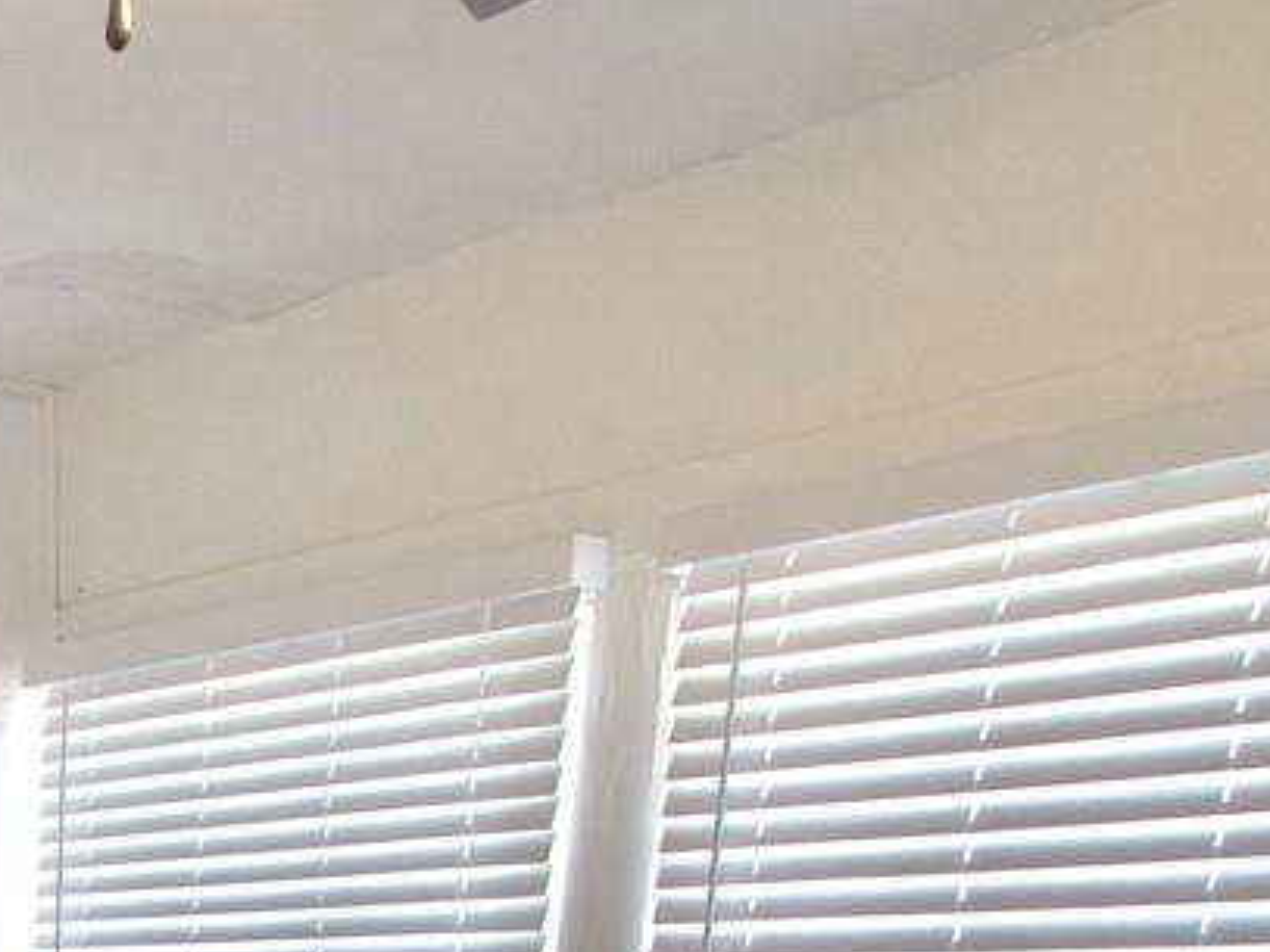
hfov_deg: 28.4
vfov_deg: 21.3
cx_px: -396
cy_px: 1520
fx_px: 2017
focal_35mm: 55
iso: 1000
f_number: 4
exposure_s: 1/60
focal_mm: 7
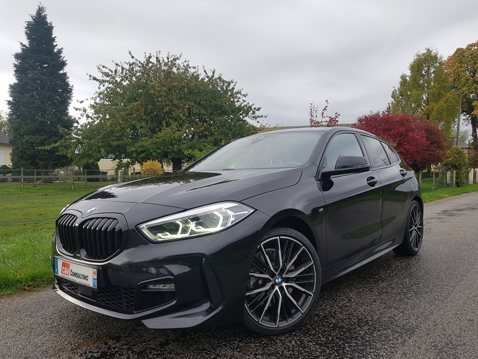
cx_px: 239
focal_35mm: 26
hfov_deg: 67.3
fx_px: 359
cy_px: 180
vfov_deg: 53.1
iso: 50
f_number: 1.7
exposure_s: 1/218
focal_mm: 4.2
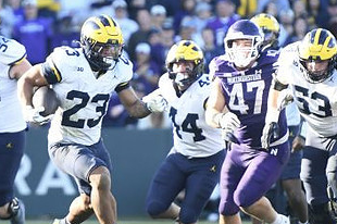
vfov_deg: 2.4
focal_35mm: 562
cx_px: 103
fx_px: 5255
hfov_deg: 3.7
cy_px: 94
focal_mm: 200
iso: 640
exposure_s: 1/1000
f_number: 2.8
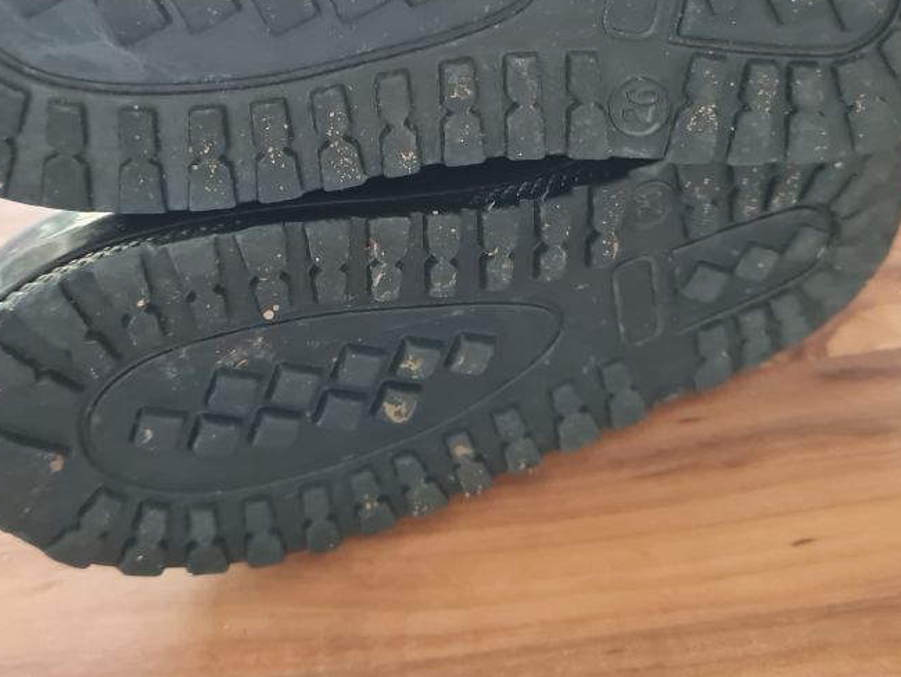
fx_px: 1042
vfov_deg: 35.2
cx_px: 453
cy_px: 169
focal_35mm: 40
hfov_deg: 46.8
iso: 800
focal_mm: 5.4
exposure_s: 1/50
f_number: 1.8
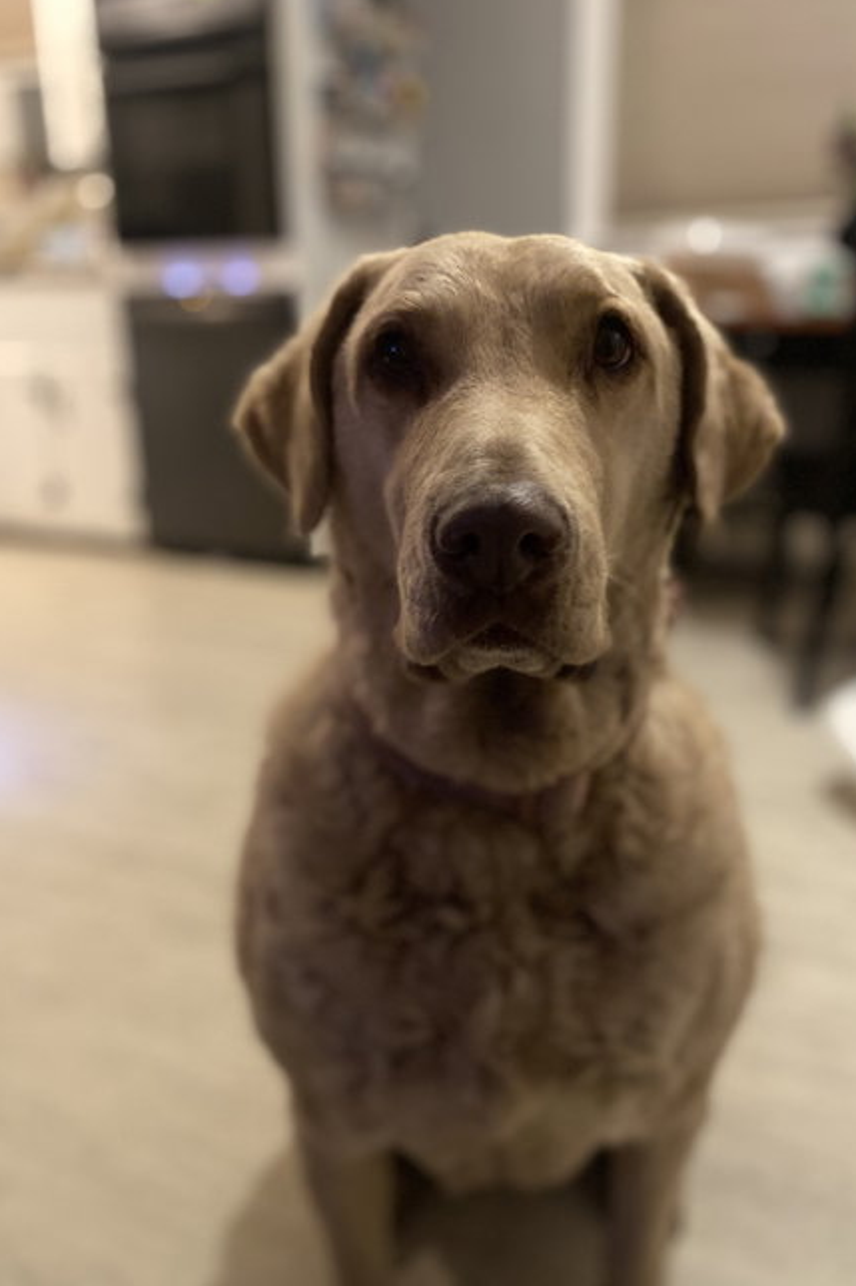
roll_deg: -0.1
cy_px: 642
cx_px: 489
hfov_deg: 46.2
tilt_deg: -16.2
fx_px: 999
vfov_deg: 65.5
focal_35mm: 28
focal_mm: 4.25
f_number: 1.8
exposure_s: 1/17
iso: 1000
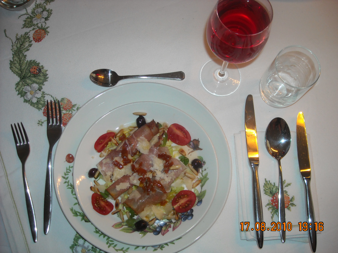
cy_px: 126
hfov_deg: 52.6
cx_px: 169
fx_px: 342
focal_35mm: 35
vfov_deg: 40.7
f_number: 2.8
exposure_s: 1/60
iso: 200
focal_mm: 5.7
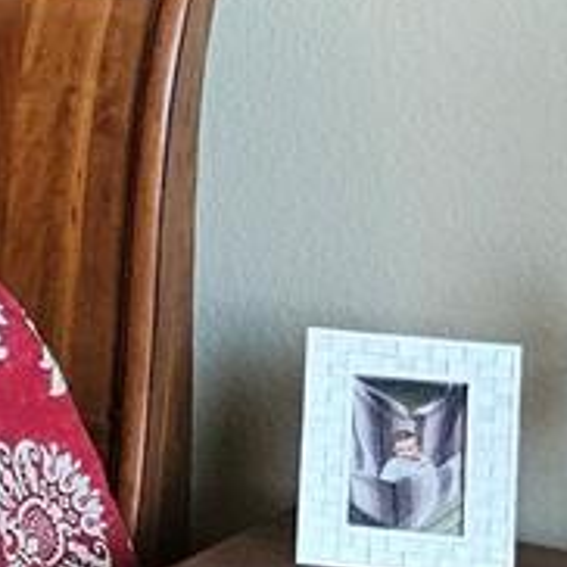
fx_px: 3317
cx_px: -1424
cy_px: 53
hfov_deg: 7.7
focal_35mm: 179
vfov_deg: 9.7
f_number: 1.8
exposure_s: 1/120
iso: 250
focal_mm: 5.4
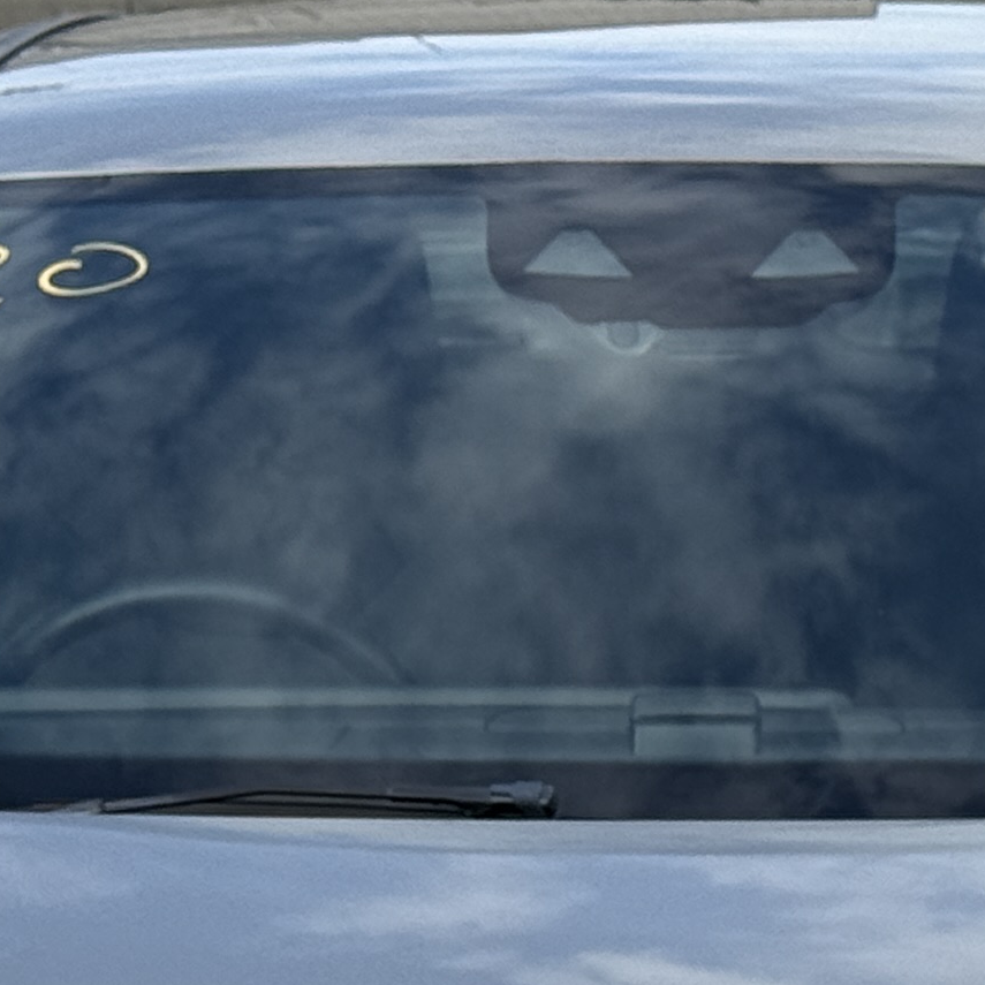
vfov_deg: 8.6
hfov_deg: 8.7
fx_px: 6439
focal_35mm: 200
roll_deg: -1.2
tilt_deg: -13.1
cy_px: 1470
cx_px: 688
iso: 80
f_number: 1.78
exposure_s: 1/3534
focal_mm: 6.76
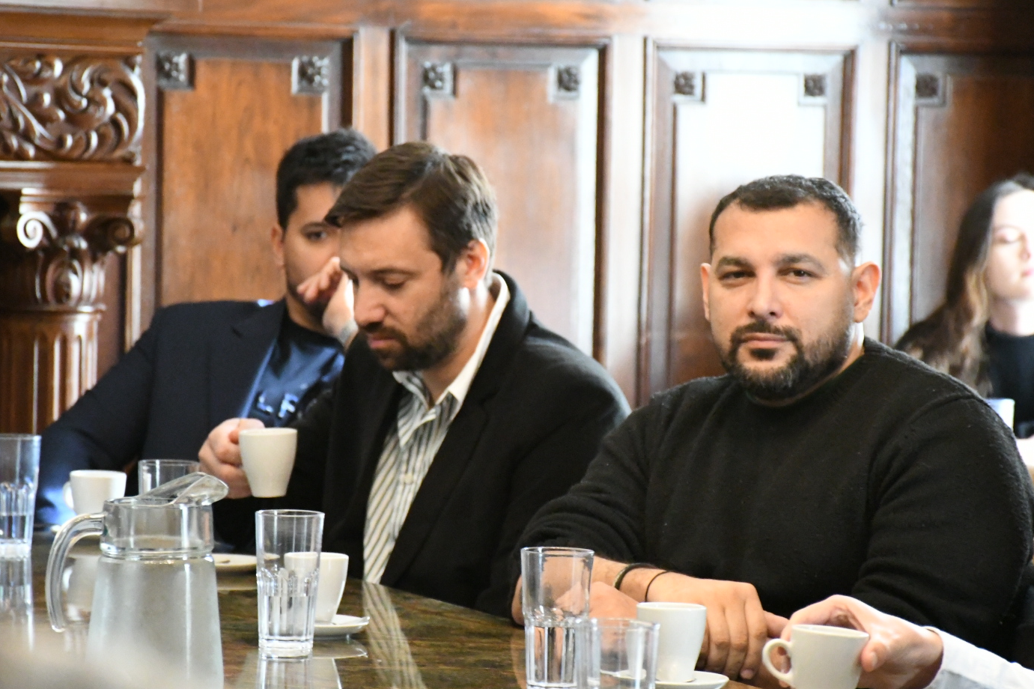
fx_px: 5054
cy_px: 350
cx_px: 507
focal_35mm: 176
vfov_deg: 7.8
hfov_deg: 11.7
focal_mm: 100
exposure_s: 1/125
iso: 12800
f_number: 5.6
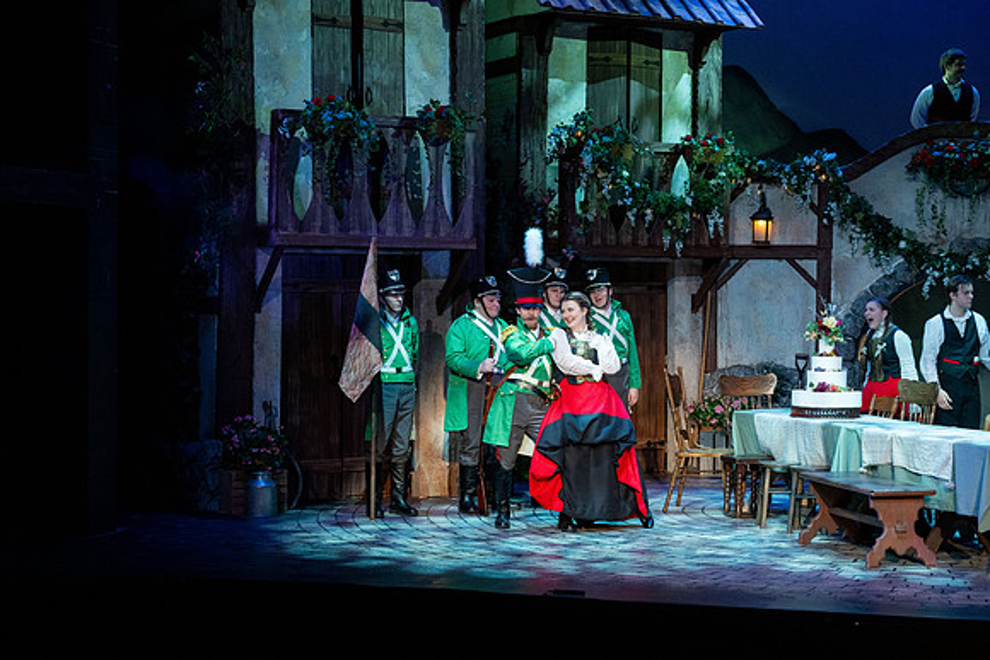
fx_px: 1925
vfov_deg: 19.5
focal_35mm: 70
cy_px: 330
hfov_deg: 28.8
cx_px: 495
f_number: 5.6
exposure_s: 1/160
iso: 1600
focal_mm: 70
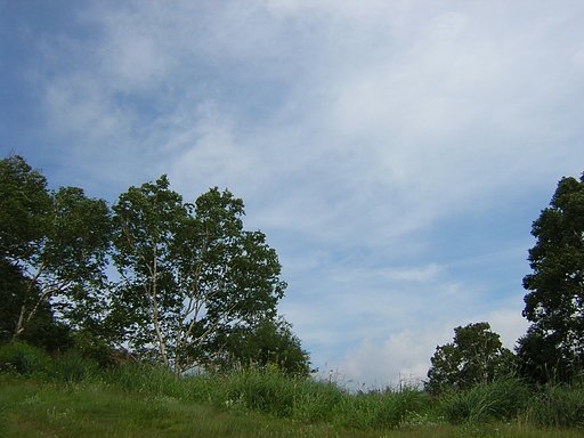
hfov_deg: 51.4
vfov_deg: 39.7
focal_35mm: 36
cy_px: 219
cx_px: 292
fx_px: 607
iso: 100
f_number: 5.2
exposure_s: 1/469
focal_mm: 4.7
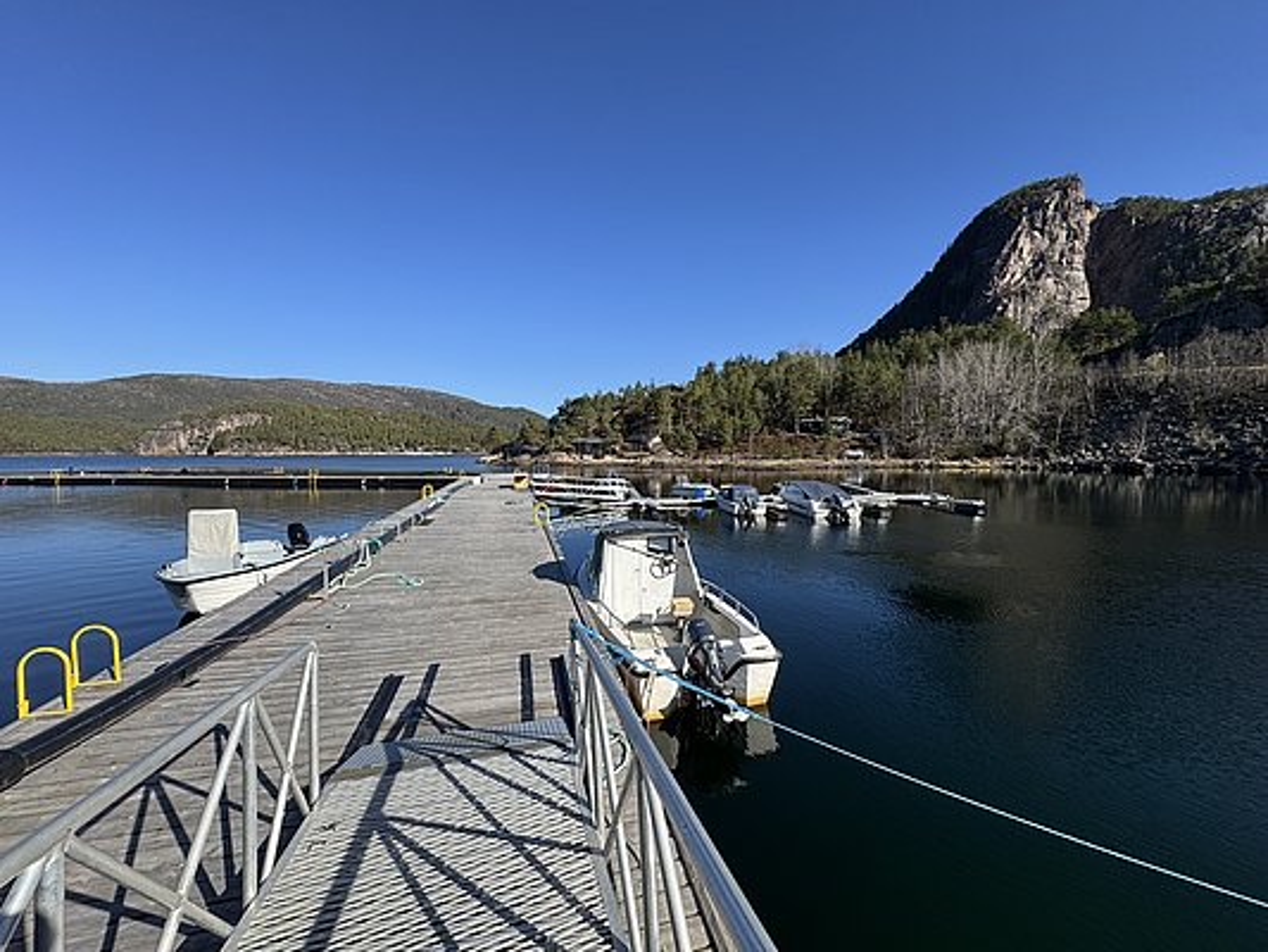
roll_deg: +0.5
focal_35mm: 14
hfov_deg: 102.1
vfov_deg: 85.7
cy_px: 476
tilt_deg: -1.4
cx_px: 634
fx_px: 513
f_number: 2.2
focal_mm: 2.22
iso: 50
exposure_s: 1/1789
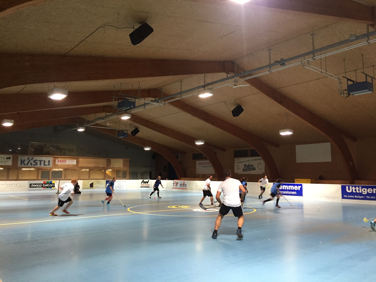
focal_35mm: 29
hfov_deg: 61.7
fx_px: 315
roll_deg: -0.1
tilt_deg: +6.5
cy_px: 141
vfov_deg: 48.2
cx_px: 188
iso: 250
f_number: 2.2
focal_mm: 4.15
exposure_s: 1/33
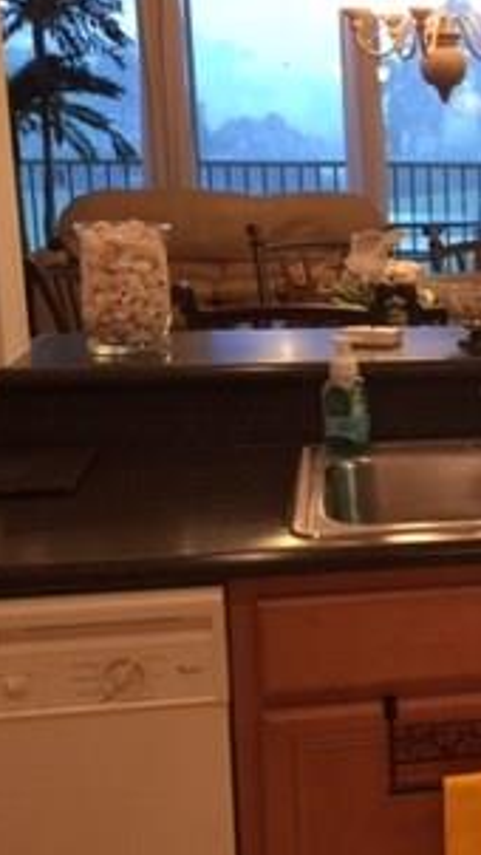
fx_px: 1518
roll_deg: -1.1
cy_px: 447
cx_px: 755
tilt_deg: -14.1
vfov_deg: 31.4
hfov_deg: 16.2
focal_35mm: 67
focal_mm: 4.15
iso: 50
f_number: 2.2
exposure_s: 1/15
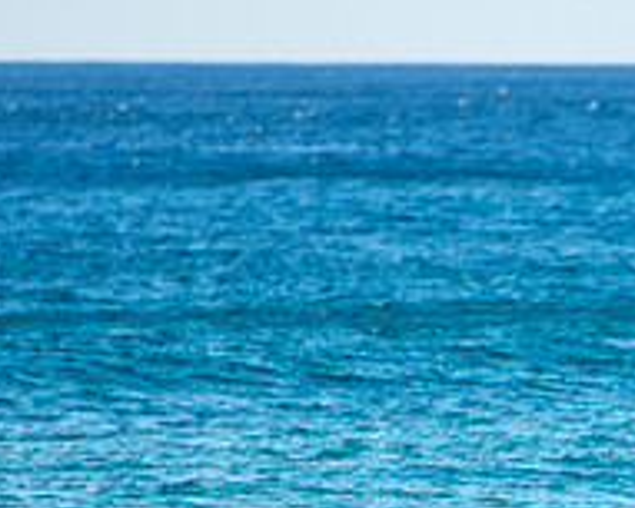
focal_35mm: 856
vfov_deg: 1.8
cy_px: 626
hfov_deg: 2.3
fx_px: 16095
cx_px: 731
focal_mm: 200
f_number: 2.8
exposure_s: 1/1250
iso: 110
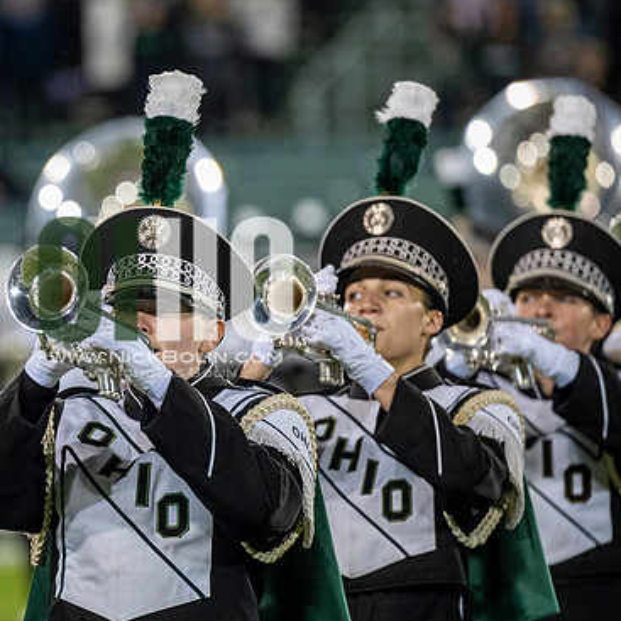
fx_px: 8179
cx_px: 166
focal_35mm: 403
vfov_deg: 4.3
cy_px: 296
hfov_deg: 4.3
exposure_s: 1/500
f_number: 2.8
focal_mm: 200
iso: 1000
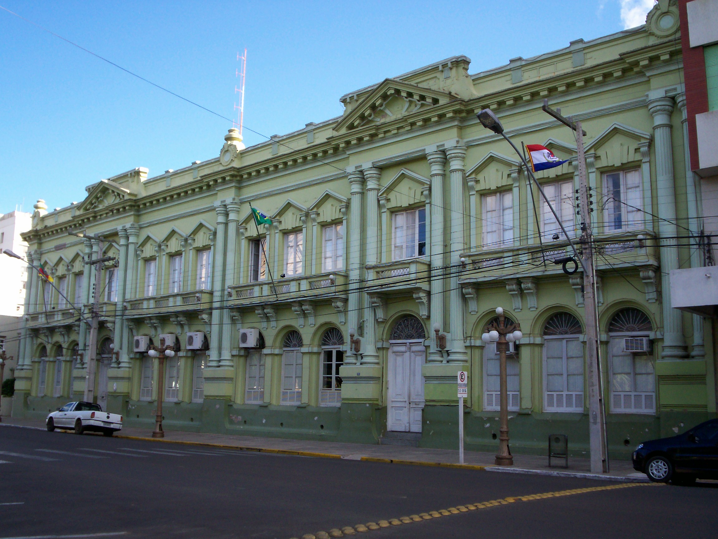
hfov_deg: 51.4
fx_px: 747
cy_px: 270
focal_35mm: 36
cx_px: 359
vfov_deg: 39.7
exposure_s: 1/232
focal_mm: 5.9
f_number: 4.5
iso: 100
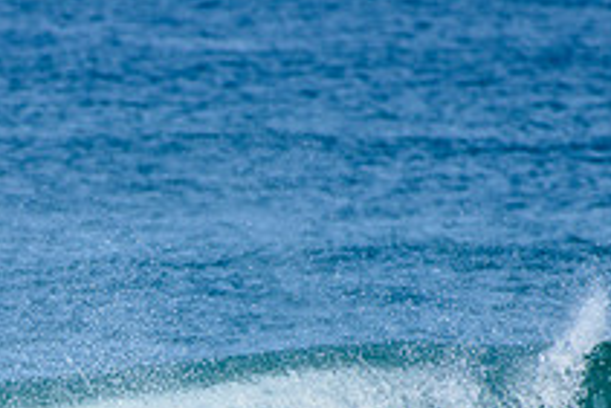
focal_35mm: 1376
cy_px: 548
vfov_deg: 1.0
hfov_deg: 1.5
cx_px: 49
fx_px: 23369
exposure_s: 1/2000
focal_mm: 500
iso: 160
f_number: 5.6
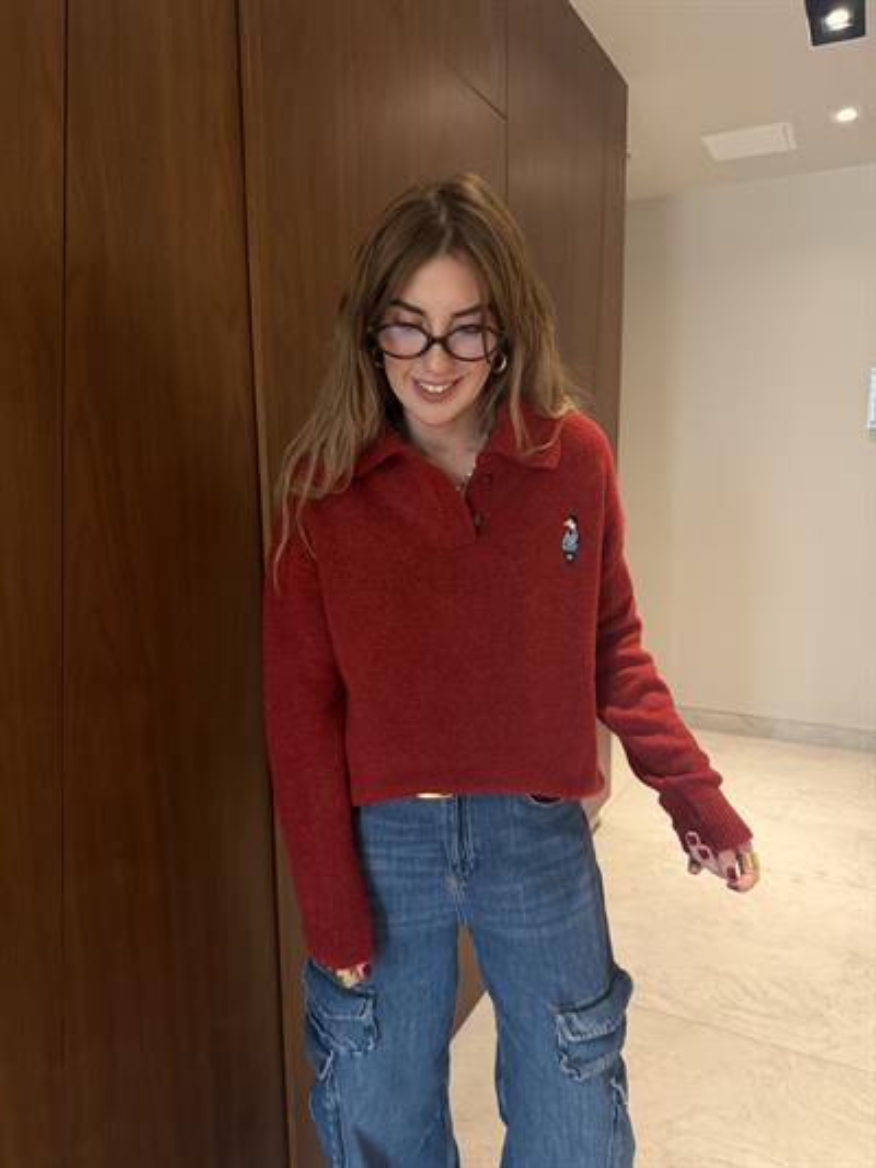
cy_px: 584
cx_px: 438
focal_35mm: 24
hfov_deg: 56.8
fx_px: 809
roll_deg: +0.4
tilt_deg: -7.8
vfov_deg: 71.6
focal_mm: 6.76
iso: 500
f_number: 1.78
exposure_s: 1/50
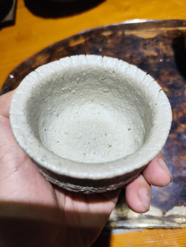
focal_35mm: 23
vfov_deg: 73.9
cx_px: 93
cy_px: 124
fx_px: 165
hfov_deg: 58.9
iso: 200
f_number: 1.65
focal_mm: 6.14
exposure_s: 1/120
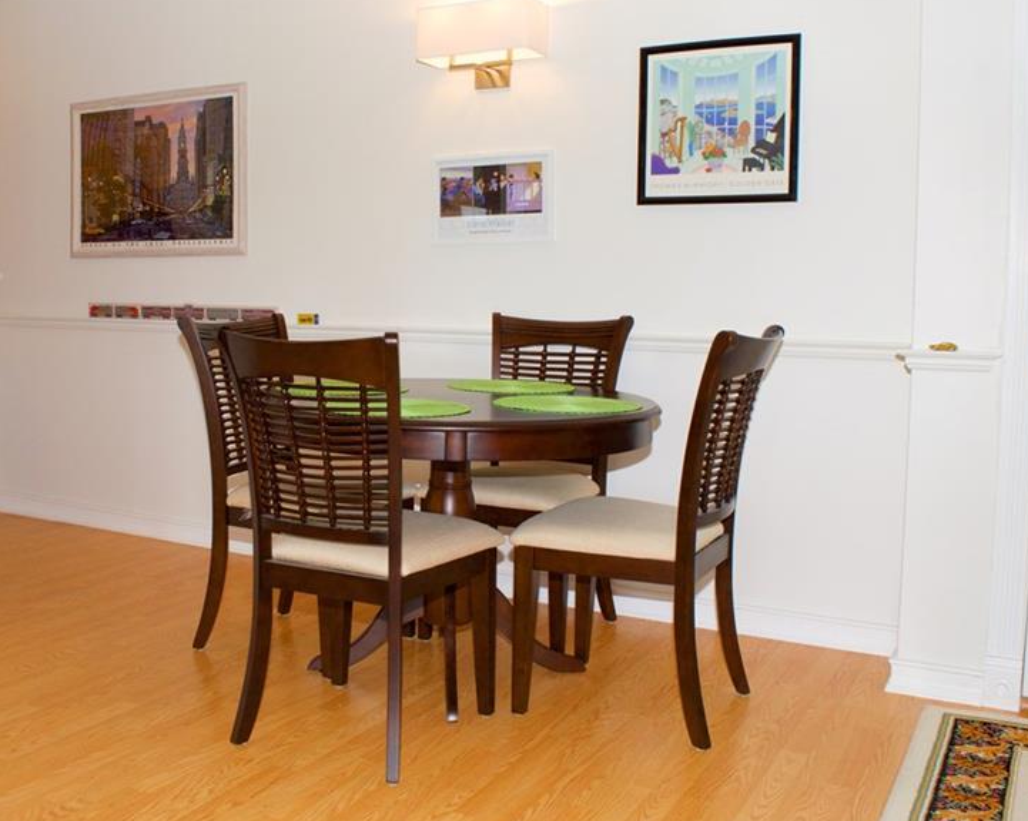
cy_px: 362
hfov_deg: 49.8
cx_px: 385
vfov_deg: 41.1
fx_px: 1095
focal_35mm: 36
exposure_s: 1/60
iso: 400
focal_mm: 18
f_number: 11
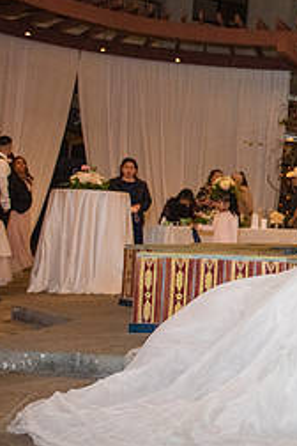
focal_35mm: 60
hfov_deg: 18.7
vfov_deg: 33.2
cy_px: 167
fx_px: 742
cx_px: 497
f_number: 4
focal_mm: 24
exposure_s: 1/160
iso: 1600
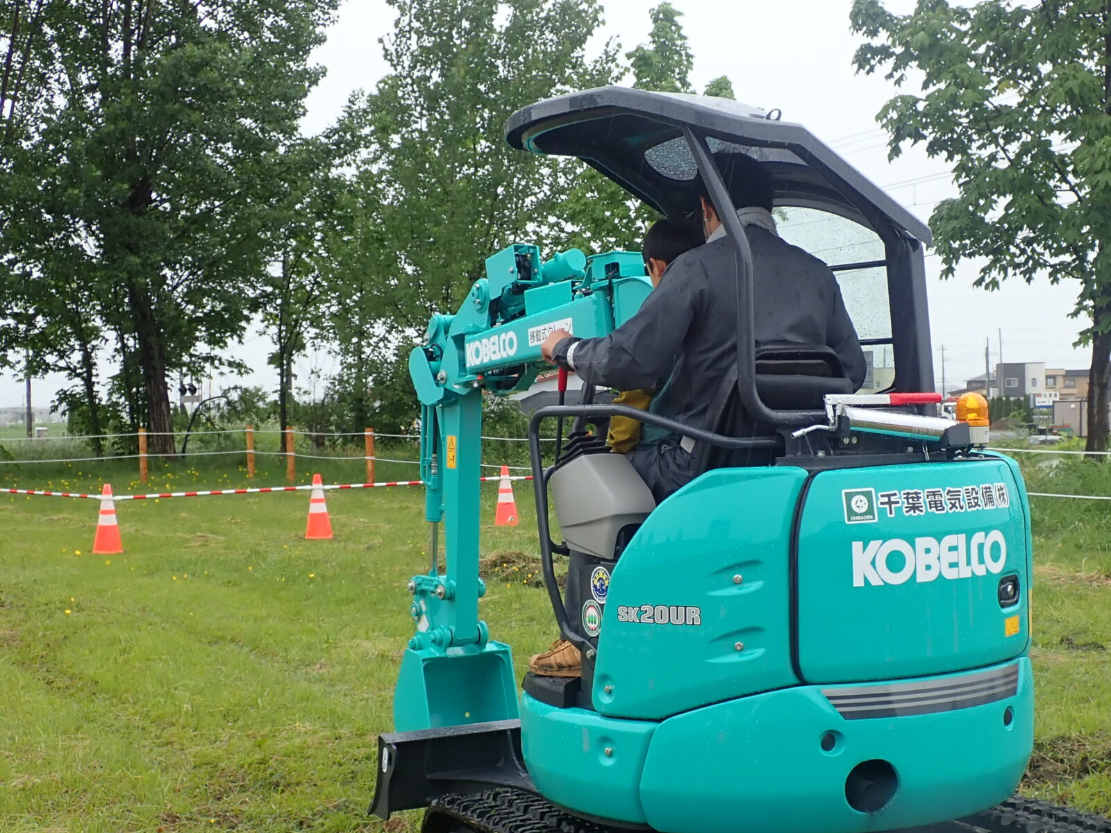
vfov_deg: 26.1
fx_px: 1797
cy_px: 457
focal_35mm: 56
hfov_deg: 34.2
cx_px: 689
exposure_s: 1/100
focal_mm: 6.42
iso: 100
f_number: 3.5
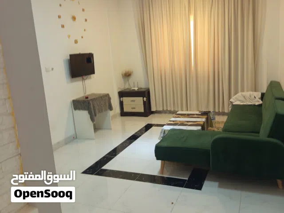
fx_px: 197
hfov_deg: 71.6
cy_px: 106
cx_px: 142
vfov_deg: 56.8
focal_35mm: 24
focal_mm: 5.24
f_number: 1.7
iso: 441
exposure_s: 1/33.3
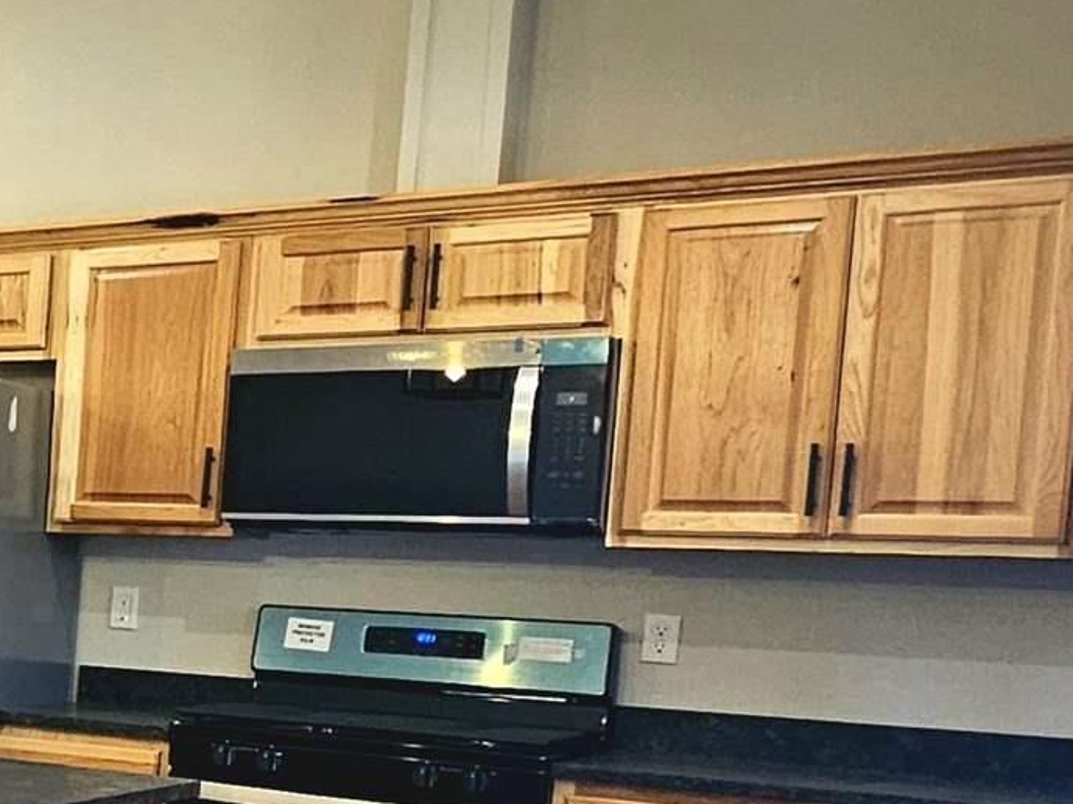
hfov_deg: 22.1
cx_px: -808
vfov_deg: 24.7
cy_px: 678
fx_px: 1797
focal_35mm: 58
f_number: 2.2
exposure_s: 1/60.2
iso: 125
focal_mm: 2.2
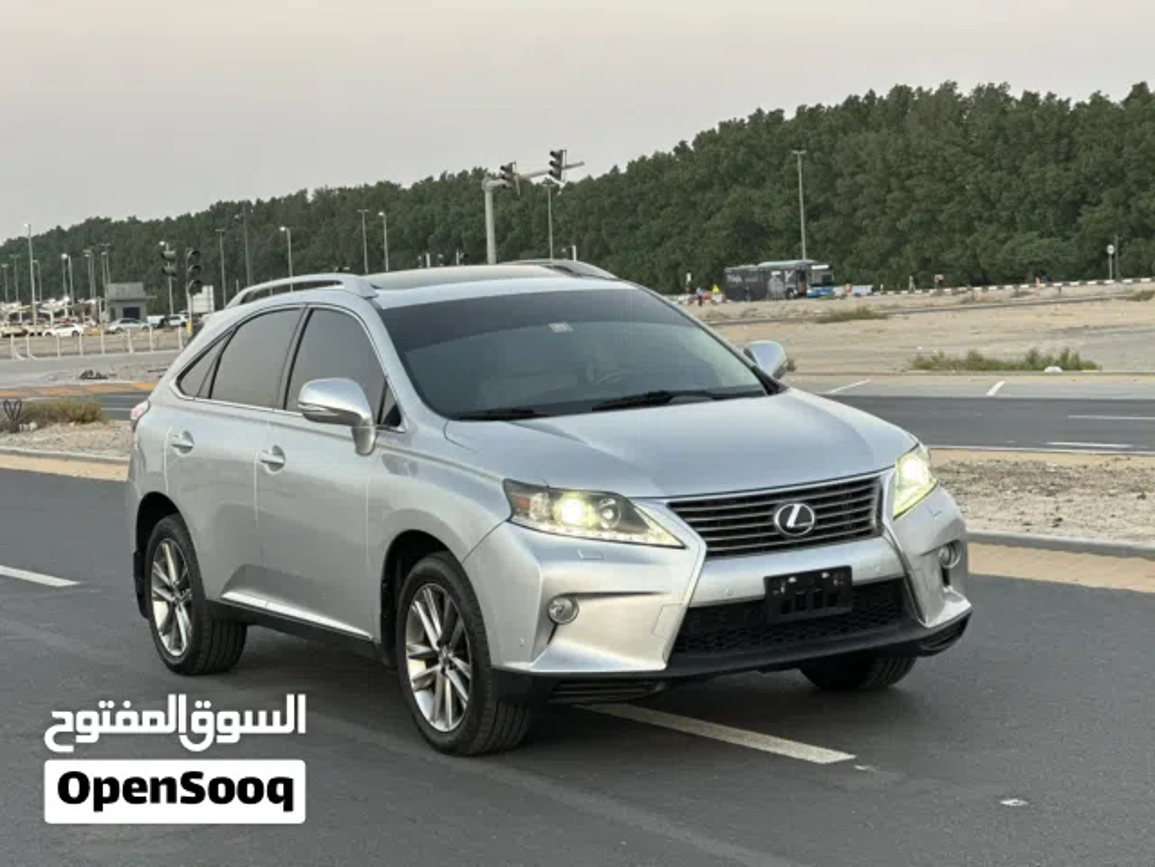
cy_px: 434
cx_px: 578
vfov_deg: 19.1
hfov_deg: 25.3
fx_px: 2569
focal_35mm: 77
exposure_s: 1/88
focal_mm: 9
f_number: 2.8
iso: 250
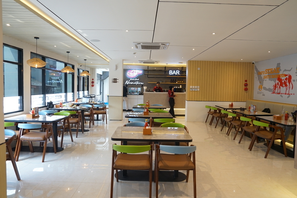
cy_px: 99
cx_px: 148
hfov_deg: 73.7
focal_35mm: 24
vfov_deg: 53.1
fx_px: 198
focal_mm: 24
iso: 800
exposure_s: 1/100
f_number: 4
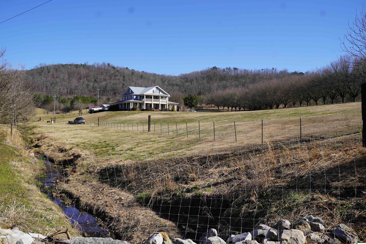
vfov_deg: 35.9
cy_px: 123
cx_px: 181
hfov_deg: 51.9
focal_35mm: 37
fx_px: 376
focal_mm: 36
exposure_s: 1/640
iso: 100
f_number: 5
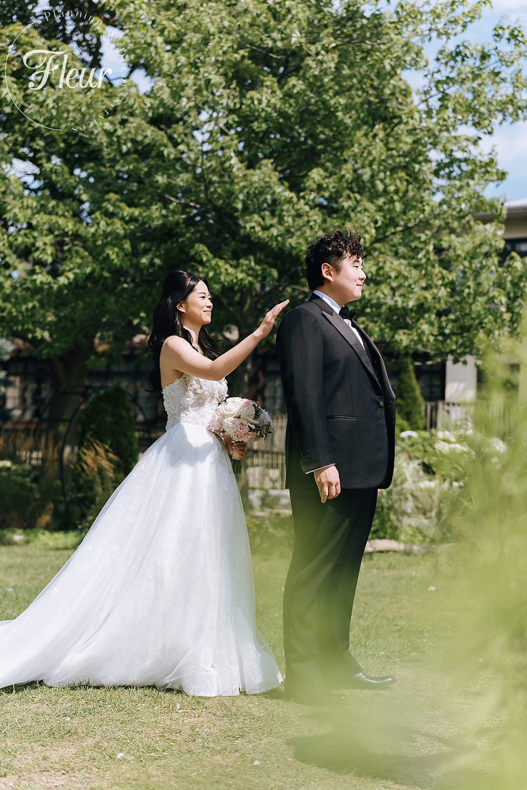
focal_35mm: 51
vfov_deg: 38.9
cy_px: 399
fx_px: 1119
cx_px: 266
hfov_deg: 26.5
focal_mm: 50
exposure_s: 1/16000
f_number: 2.2
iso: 200
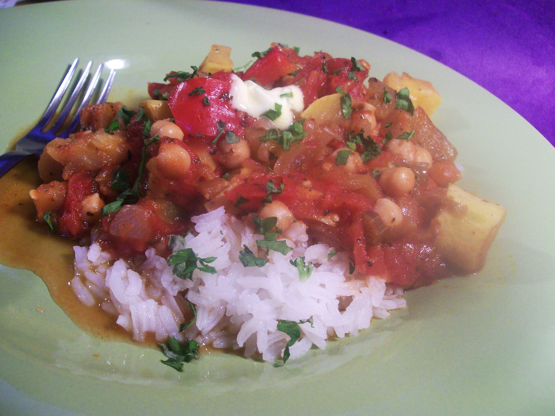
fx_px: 577
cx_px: 278
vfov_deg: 39.7
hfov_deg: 51.4
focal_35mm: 36
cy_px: 208
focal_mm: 6
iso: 132
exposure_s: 1/32
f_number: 2.7
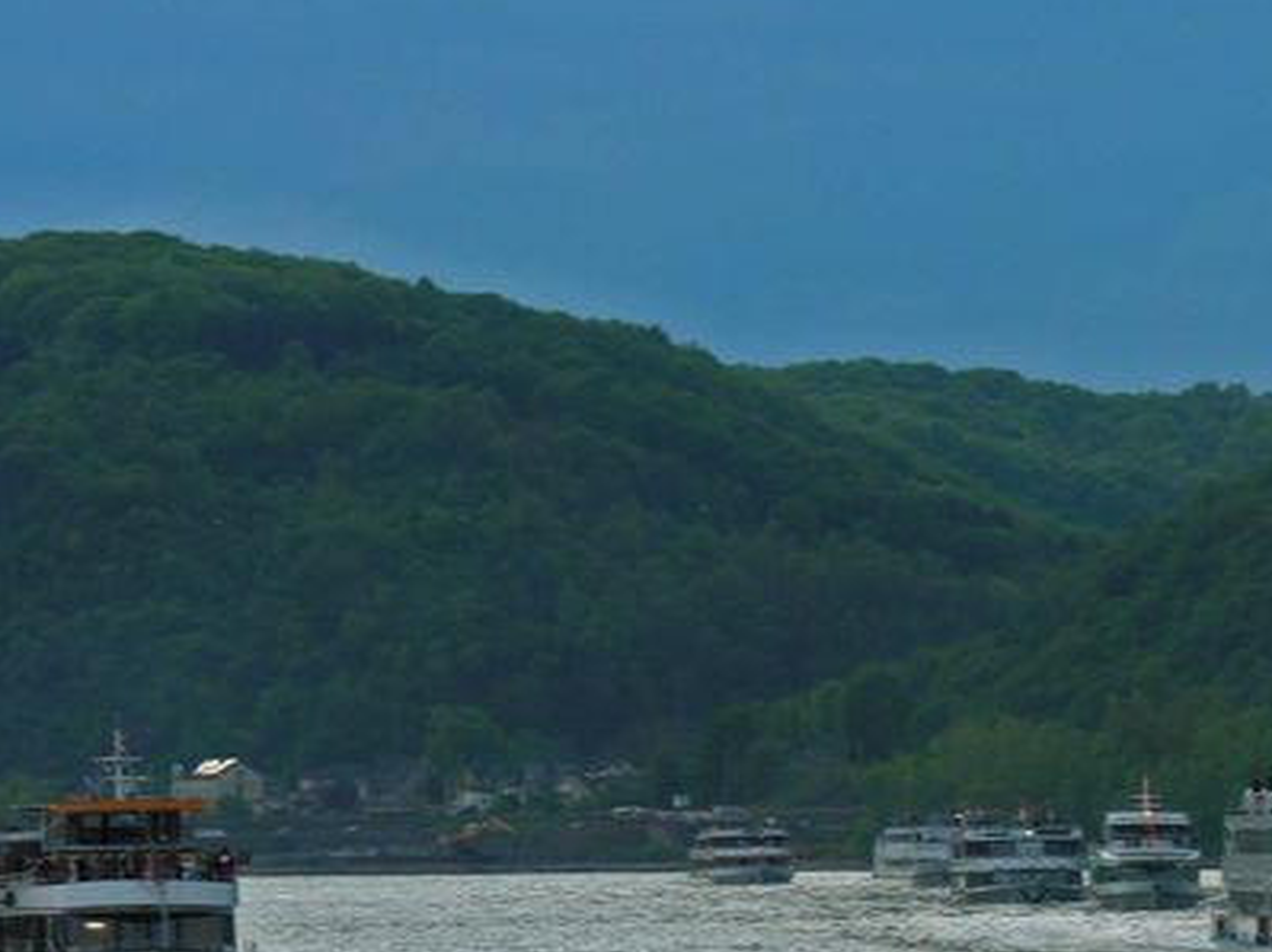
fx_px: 11715
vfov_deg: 4.7
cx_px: 1333
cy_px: 708
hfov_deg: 6.2
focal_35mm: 319
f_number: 4.3
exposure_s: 1/26
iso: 50
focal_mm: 35.9
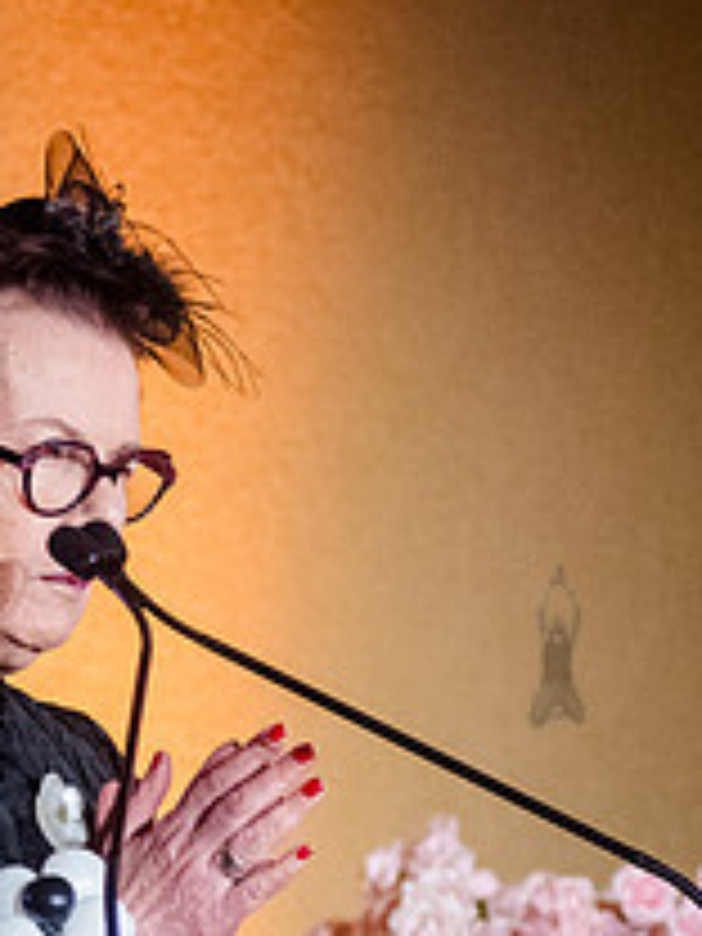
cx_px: -317
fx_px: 7111
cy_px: 749
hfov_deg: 5.6
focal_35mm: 263
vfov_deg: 7.5
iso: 6400
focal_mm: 80
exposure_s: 1/200
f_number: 3.5
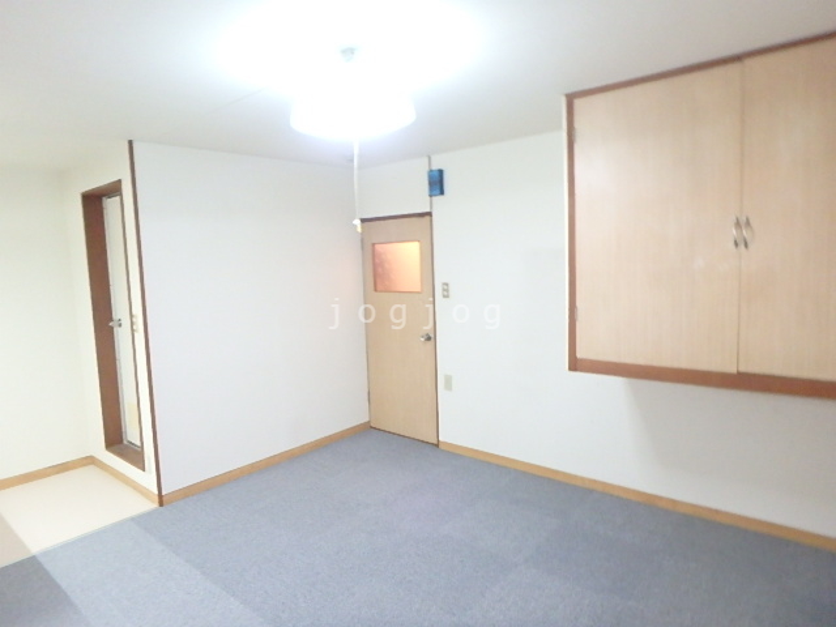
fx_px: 507
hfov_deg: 79.0
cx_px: 418
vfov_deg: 63.4
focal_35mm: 21
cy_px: 314
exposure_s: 1/10
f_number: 3.5
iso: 800
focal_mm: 3.7
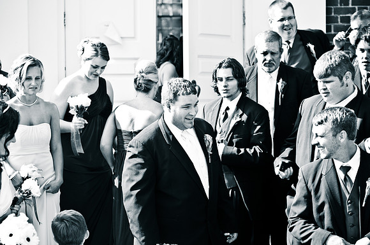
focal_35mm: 105
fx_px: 1078
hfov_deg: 19.5
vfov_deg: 13.0
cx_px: 185
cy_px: 122
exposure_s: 1/250
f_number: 2.8
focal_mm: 70
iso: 200
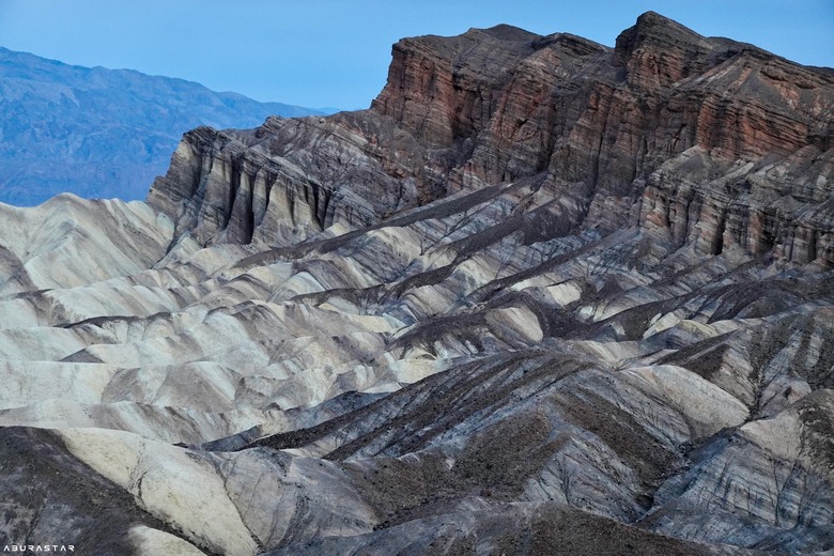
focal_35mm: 115
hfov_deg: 17.8
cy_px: 278
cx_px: 417
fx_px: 2664
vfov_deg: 11.9
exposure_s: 1/15
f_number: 4.5
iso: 200
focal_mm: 41.93
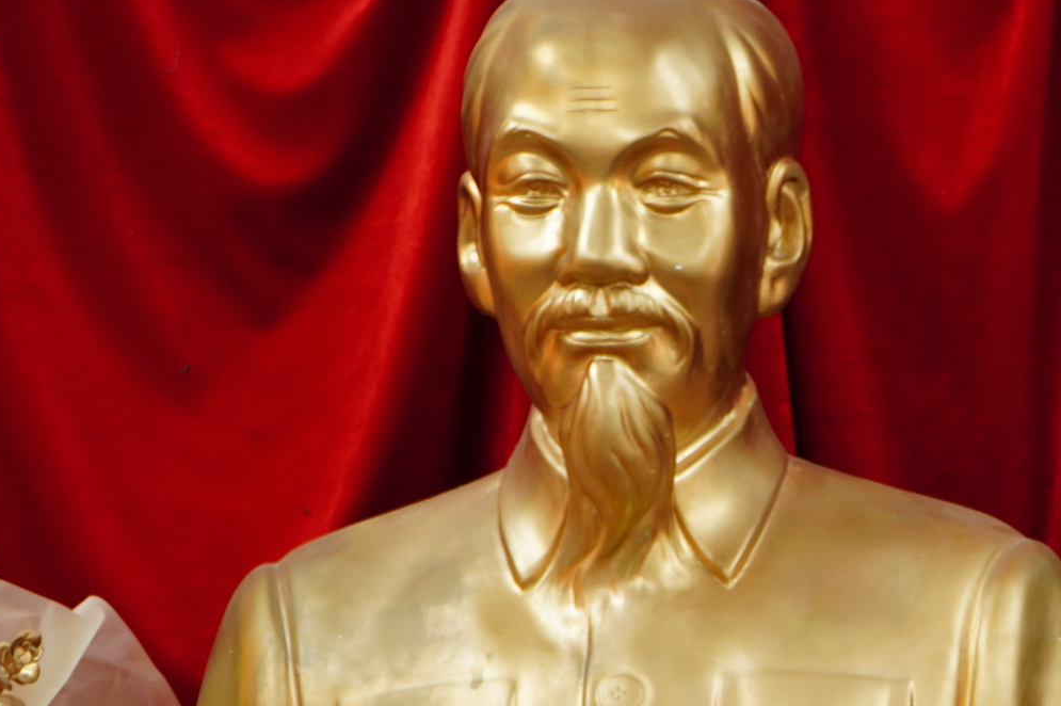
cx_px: 1539
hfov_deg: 7.3
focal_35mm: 277
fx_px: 8144
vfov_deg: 4.9
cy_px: 1030
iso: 100
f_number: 4
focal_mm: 61
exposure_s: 1/8
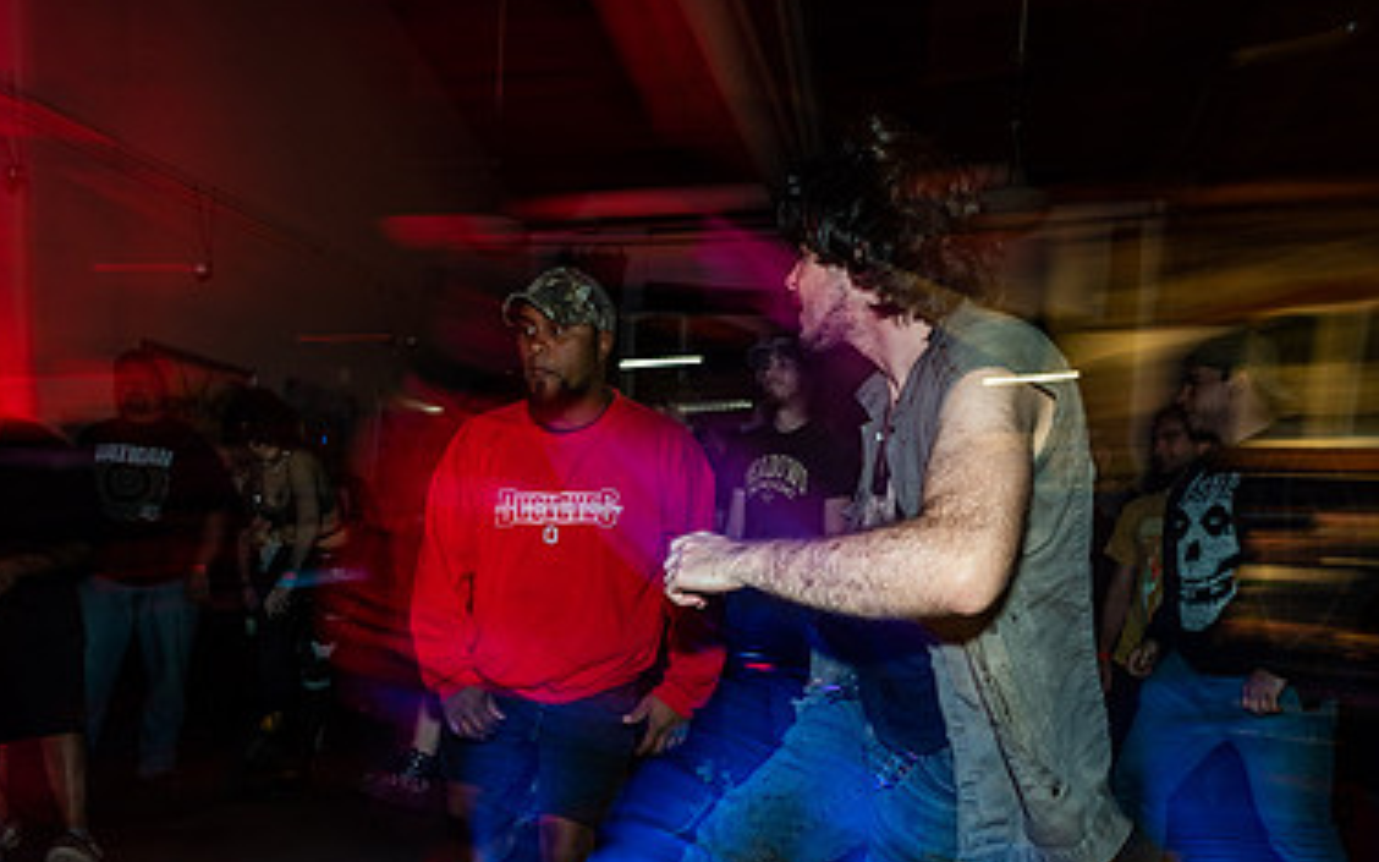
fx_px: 827
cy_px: 629
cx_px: 690
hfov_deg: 79.7
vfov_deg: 53.0
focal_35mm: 22
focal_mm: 14
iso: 160
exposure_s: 1/10
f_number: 2.8
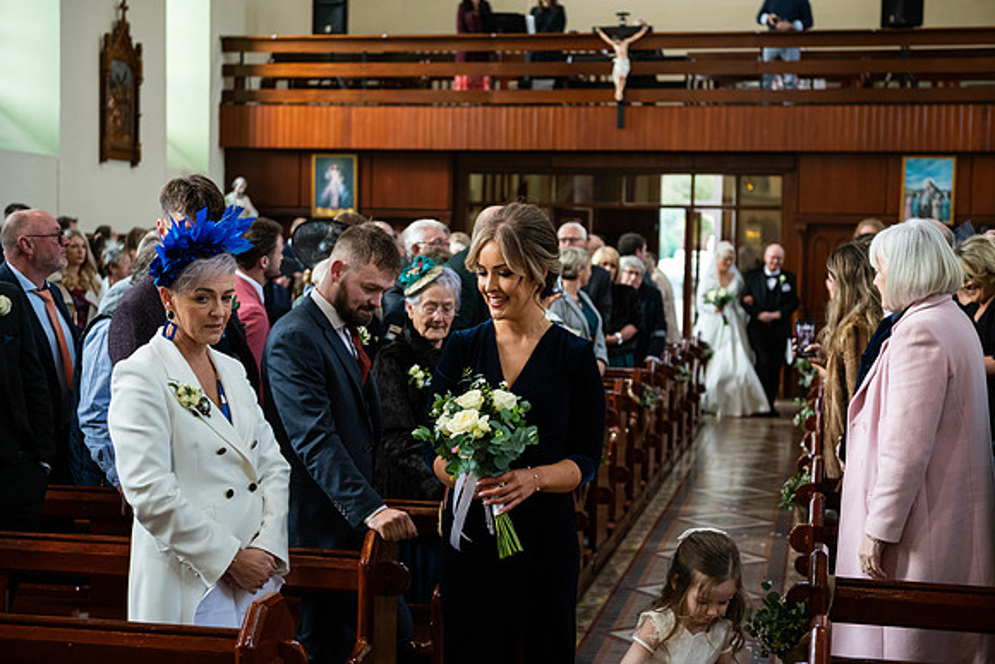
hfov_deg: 35.6
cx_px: 498
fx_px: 1548
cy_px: 332
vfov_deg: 24.2
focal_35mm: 56
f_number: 3.5
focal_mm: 56
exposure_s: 1/160
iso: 800
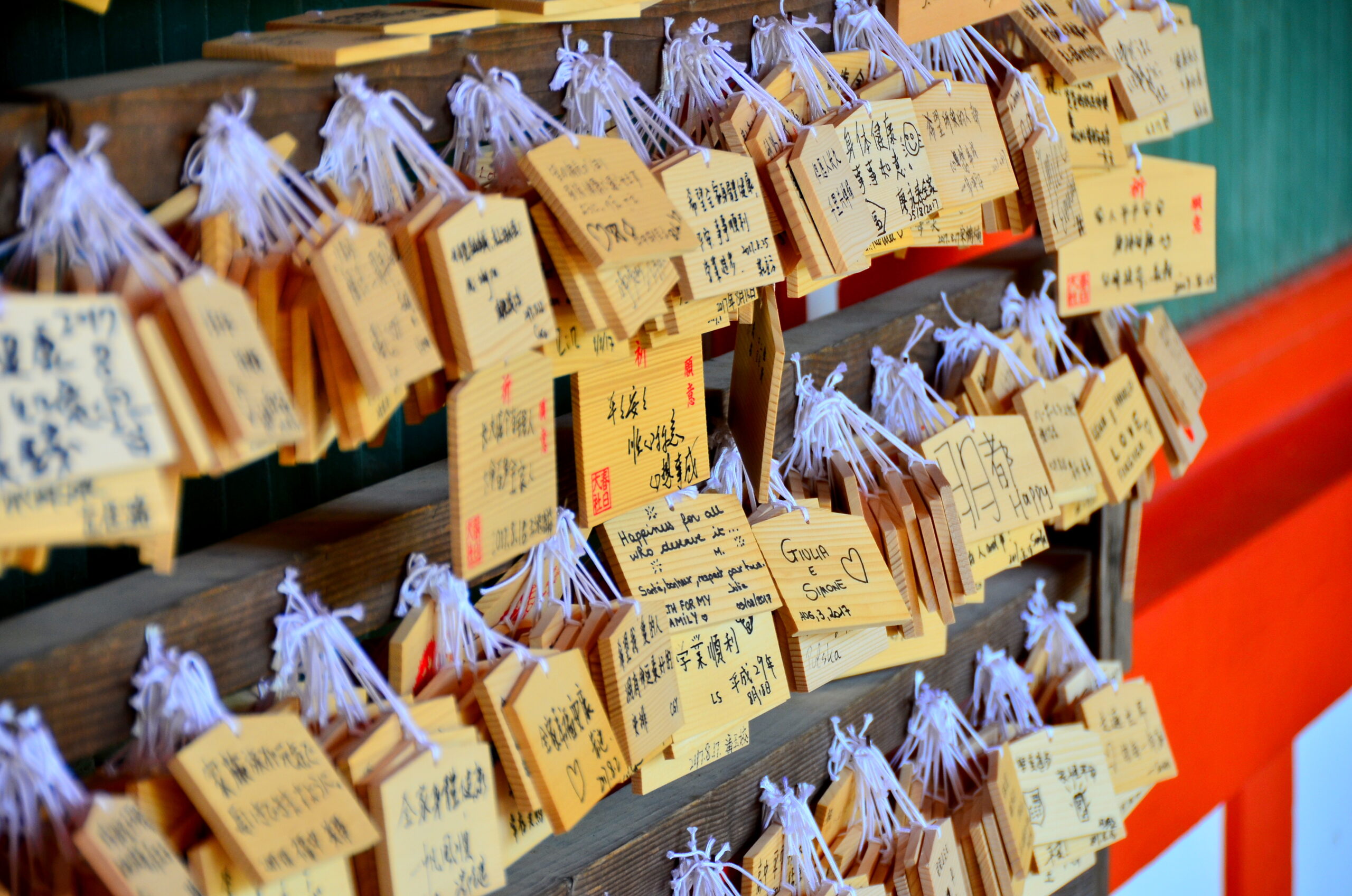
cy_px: 448
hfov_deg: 13.1
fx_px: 5903
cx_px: 676
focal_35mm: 158
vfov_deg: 8.7
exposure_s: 1/100
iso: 280
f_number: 5.3
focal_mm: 105
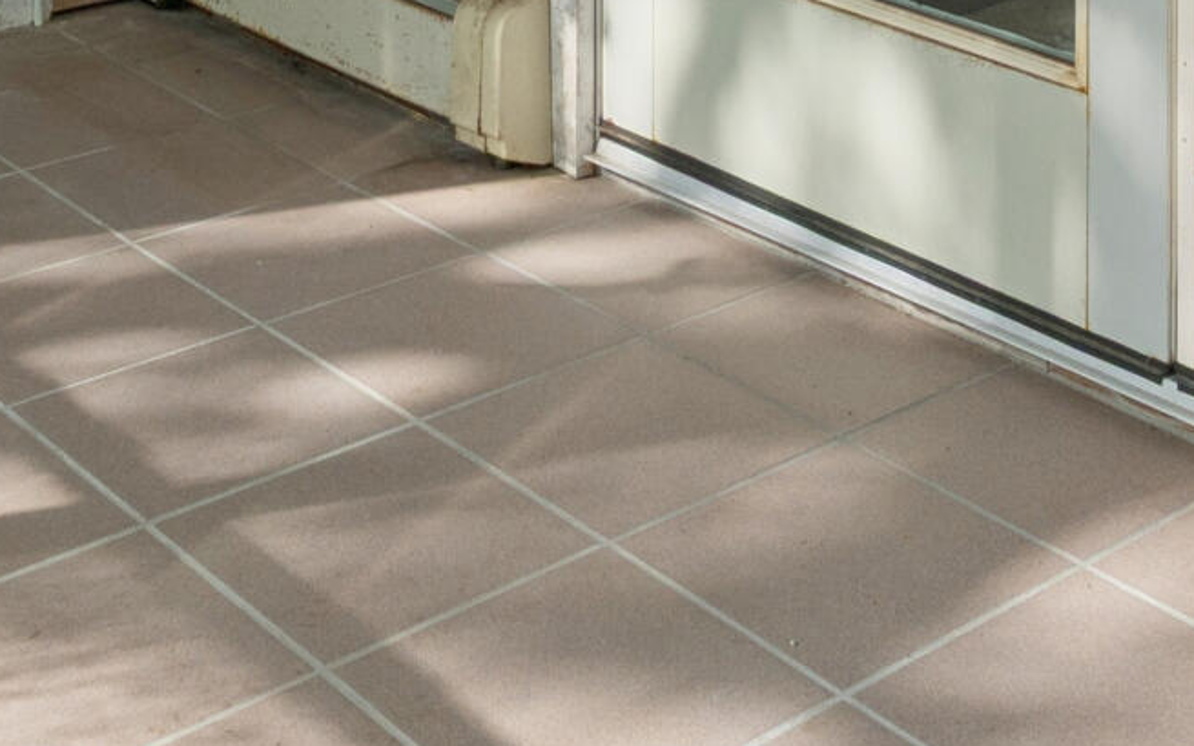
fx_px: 2277
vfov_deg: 15.4
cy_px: -677
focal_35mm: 70
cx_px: 669
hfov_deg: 29.4
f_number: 7.1
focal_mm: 10
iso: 160
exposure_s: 1/160
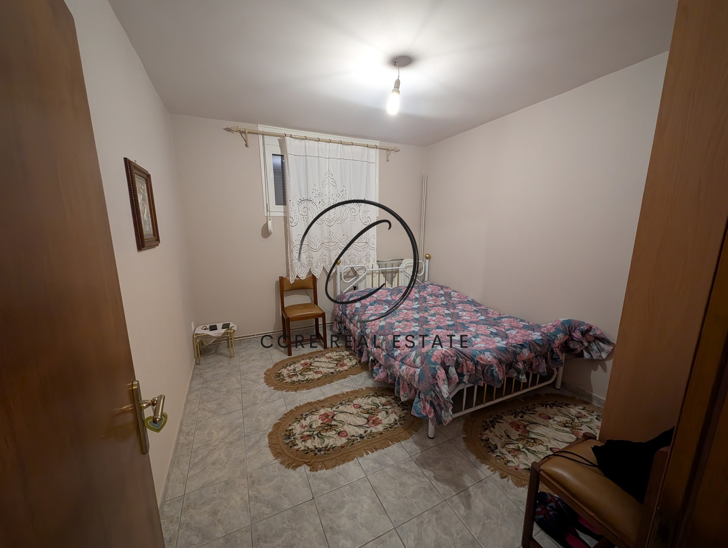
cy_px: 274
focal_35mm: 12
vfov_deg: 94.6
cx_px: 364
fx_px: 253
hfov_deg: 110.5
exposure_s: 1/25
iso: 757
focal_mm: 2.23
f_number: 1.95
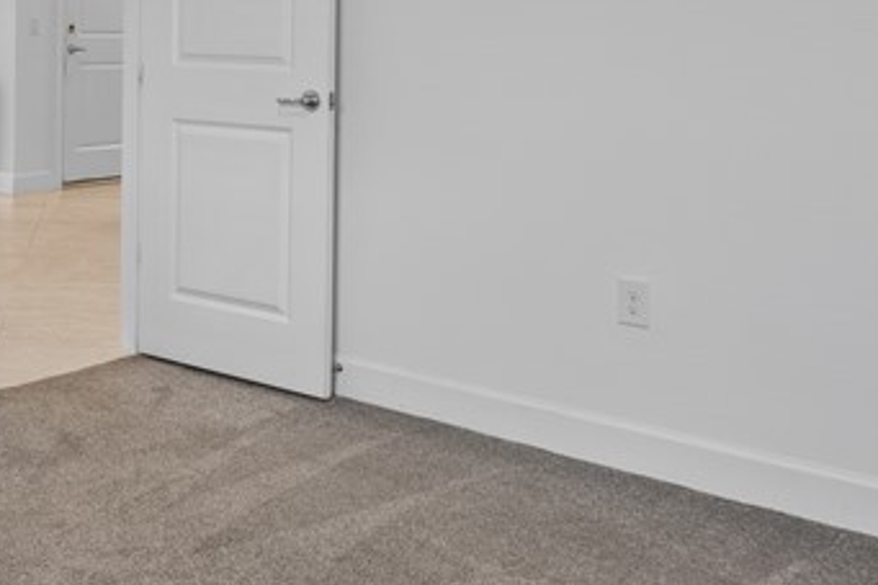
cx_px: 88
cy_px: 21
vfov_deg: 25.3
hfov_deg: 36.5
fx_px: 1243
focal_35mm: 51
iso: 400
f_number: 8
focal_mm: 16
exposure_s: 1/20
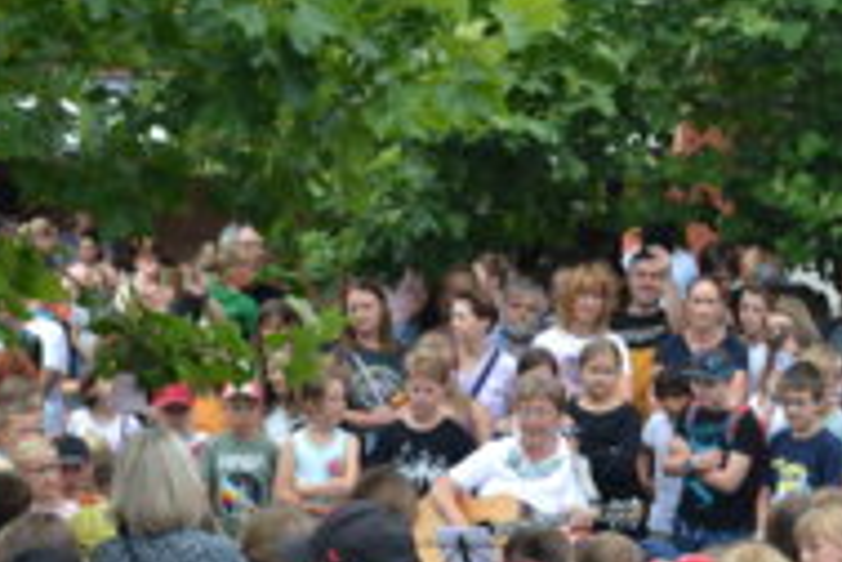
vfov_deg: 7.8
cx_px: 615
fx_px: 4094
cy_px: 537
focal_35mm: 175
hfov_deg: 11.7
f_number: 5.6
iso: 160
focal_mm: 55
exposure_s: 1/125
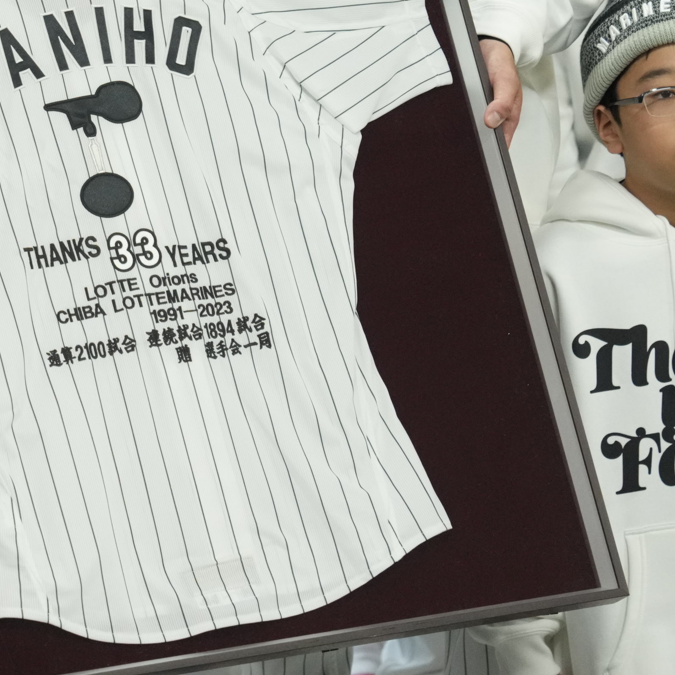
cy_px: 19
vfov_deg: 9.9
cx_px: -36
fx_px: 3883
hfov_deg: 9.8
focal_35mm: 176
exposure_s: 1/250
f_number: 2.8
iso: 3200
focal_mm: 59
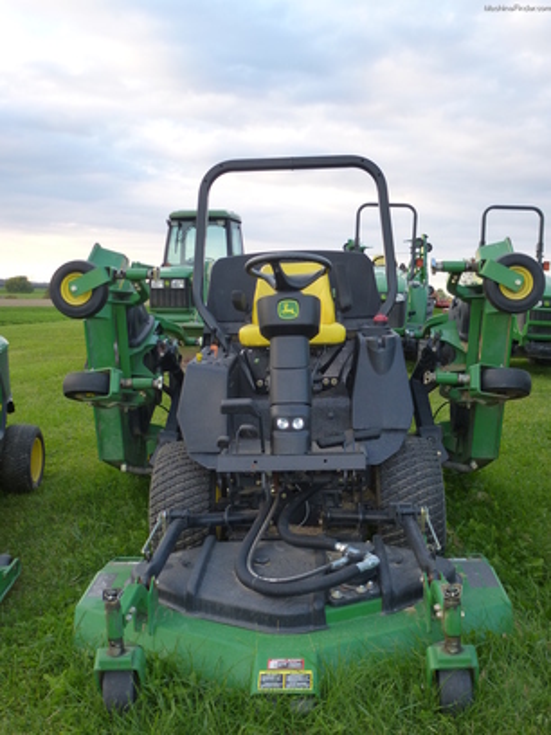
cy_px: 368
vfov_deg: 49.0
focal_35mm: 38
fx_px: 806
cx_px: 276
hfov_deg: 37.7
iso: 160
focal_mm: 6.8
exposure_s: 1/100
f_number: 3.8
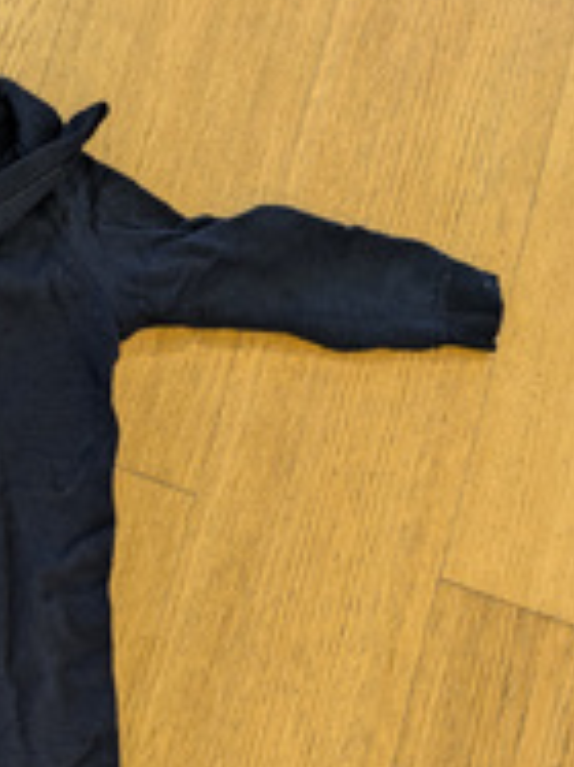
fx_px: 1483
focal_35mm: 67
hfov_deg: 20.9
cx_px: -47
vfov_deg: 27.1
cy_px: 796
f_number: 1.89
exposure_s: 1/25
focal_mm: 5.43
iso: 170
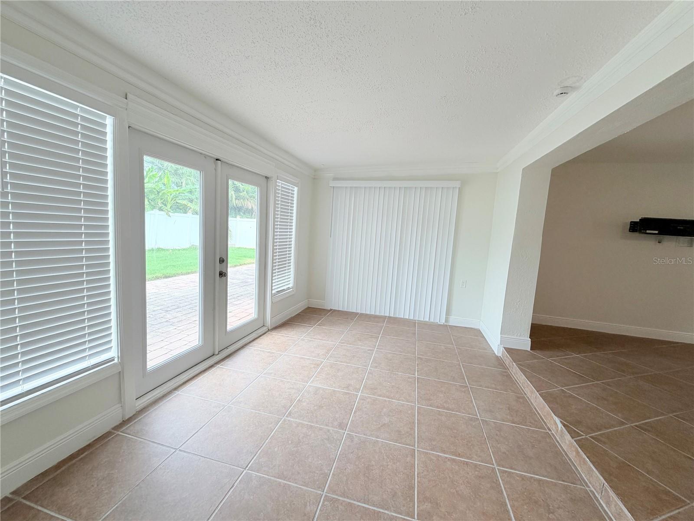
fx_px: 281
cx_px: 347
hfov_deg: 102.1
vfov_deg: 85.7
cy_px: 260
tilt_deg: -5.9
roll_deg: -4.0
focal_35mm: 14
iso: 50
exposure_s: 1/121
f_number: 2.2
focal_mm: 2.22
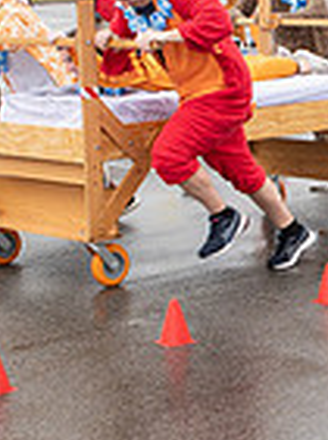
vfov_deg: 17.0
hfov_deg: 12.2
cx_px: 473
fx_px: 1472
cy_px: 220
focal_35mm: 116
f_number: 6.3
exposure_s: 1/400
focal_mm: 26
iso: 400
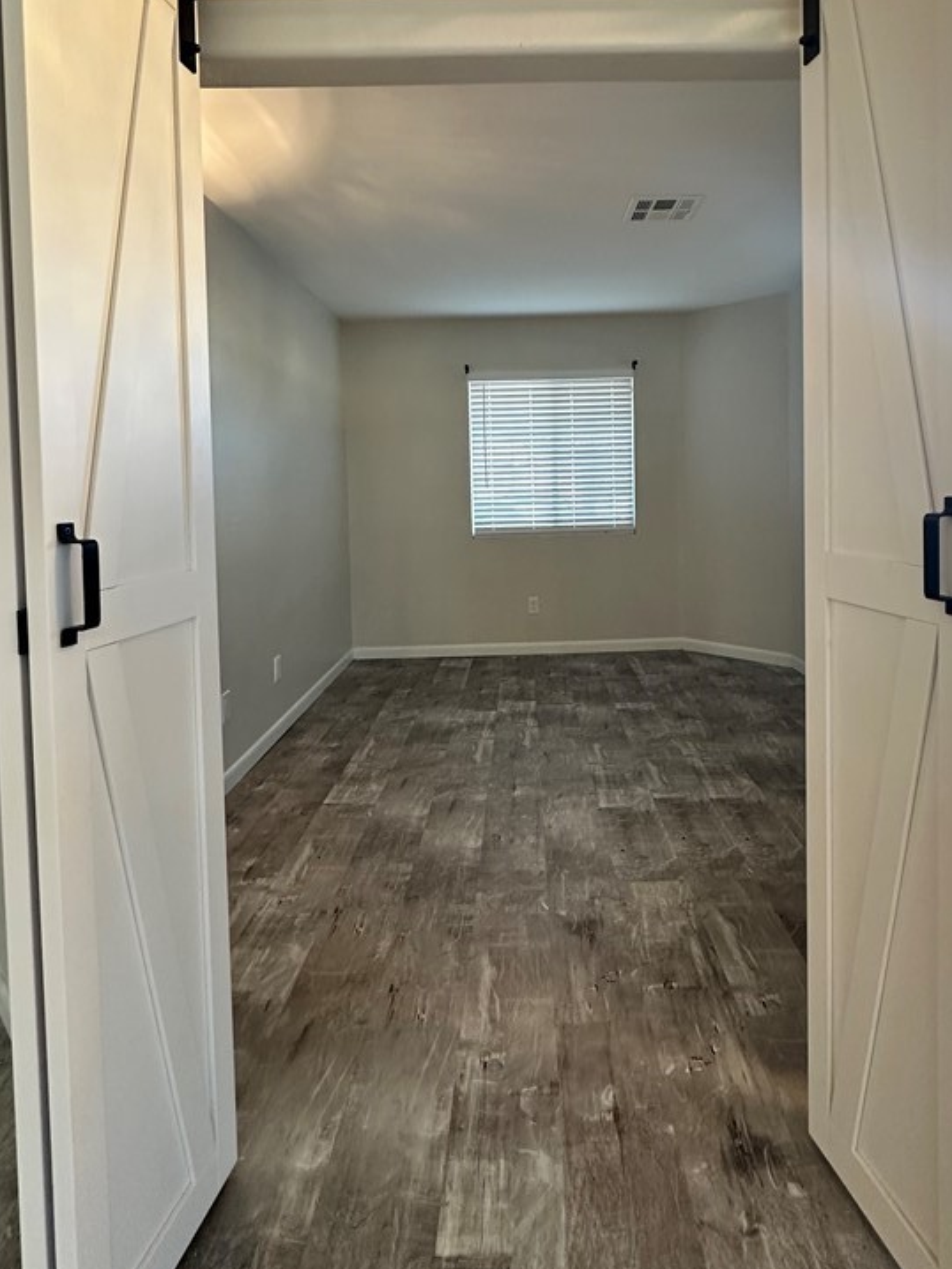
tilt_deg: -1.0
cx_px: 536
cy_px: 503
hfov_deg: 65.7
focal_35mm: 20
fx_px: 733
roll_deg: +0.8
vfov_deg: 80.7
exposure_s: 1/60
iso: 250
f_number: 2.2
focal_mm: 2.22
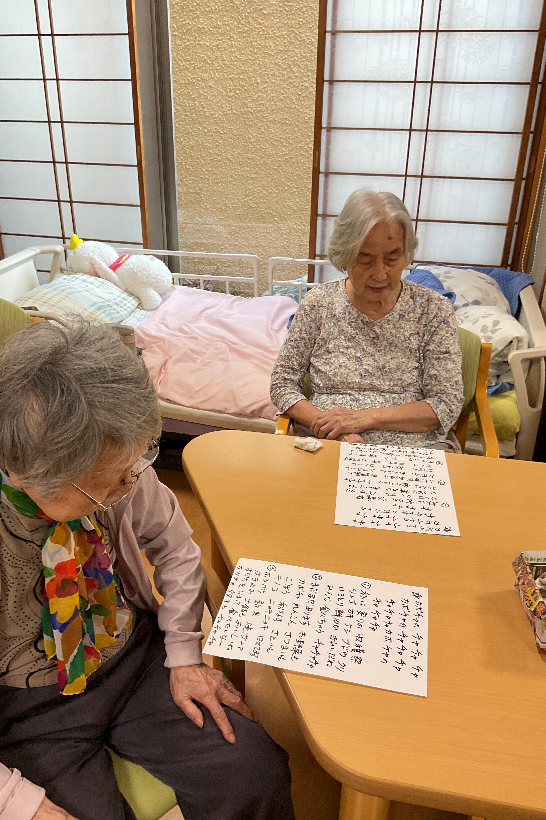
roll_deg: +1.2
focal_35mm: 31
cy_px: 419
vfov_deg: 60.3
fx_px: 705
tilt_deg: -26.6
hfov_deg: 42.3
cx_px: 243
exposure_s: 1/50
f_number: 1.8
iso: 50
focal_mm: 3
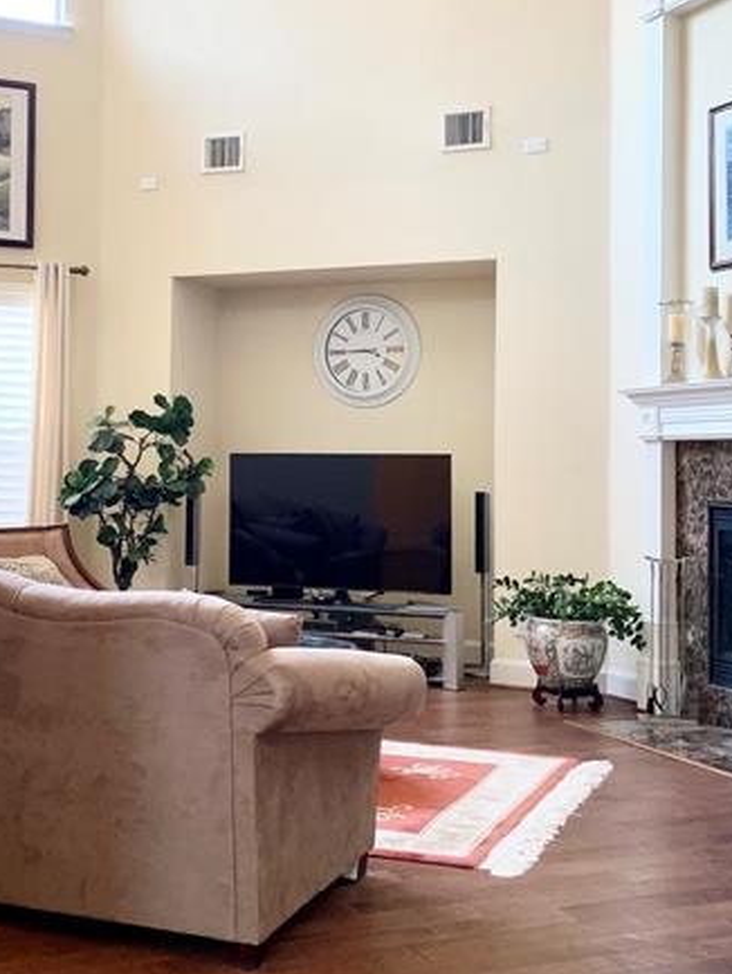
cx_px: 312
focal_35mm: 46
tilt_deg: +4.1
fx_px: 1296
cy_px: 424
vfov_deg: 41.1
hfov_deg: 31.5
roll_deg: -1.0
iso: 64
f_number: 1.8
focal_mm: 4.25
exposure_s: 1/60
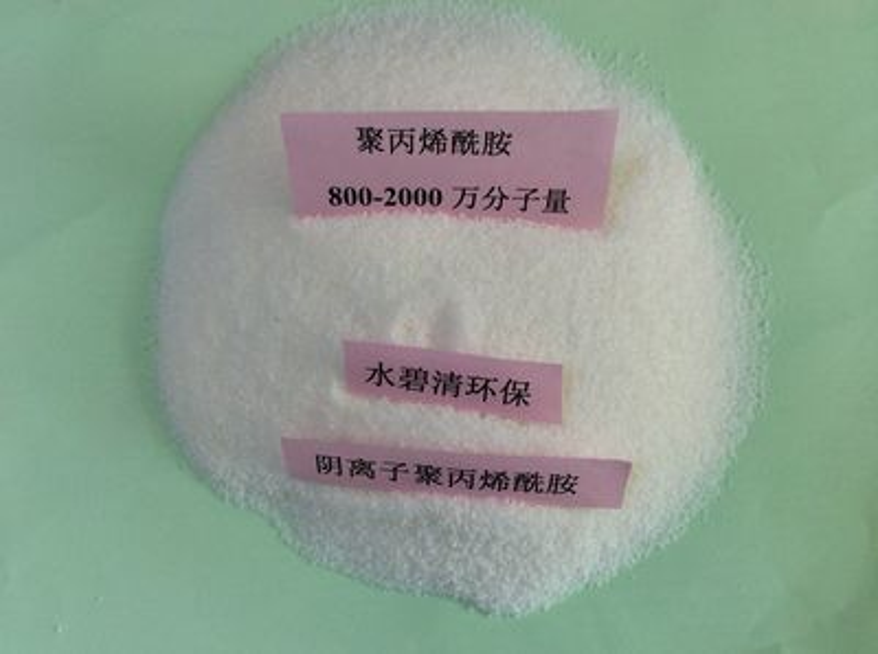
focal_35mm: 33
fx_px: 835
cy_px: 327
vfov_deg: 42.8
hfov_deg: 55.5
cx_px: 439
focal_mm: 3.3
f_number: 2.4
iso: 40
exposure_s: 1/24
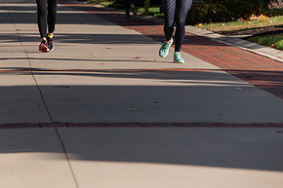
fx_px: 2593
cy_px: 2
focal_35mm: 330
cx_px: 49
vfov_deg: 4.2
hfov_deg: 6.2
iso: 250
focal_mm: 165
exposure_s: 1/640
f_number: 5.6
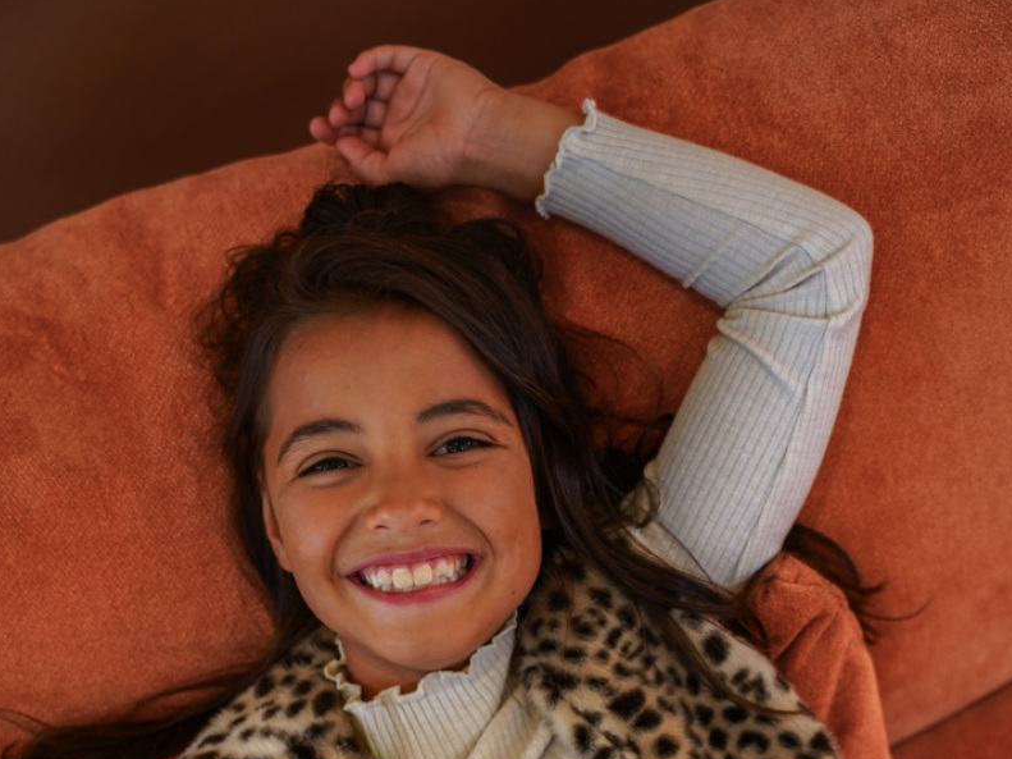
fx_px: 1608
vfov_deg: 25.5
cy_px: 722
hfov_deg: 34.9
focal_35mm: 55
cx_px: 504
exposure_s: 1/60
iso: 640
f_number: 3.2
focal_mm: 37.7
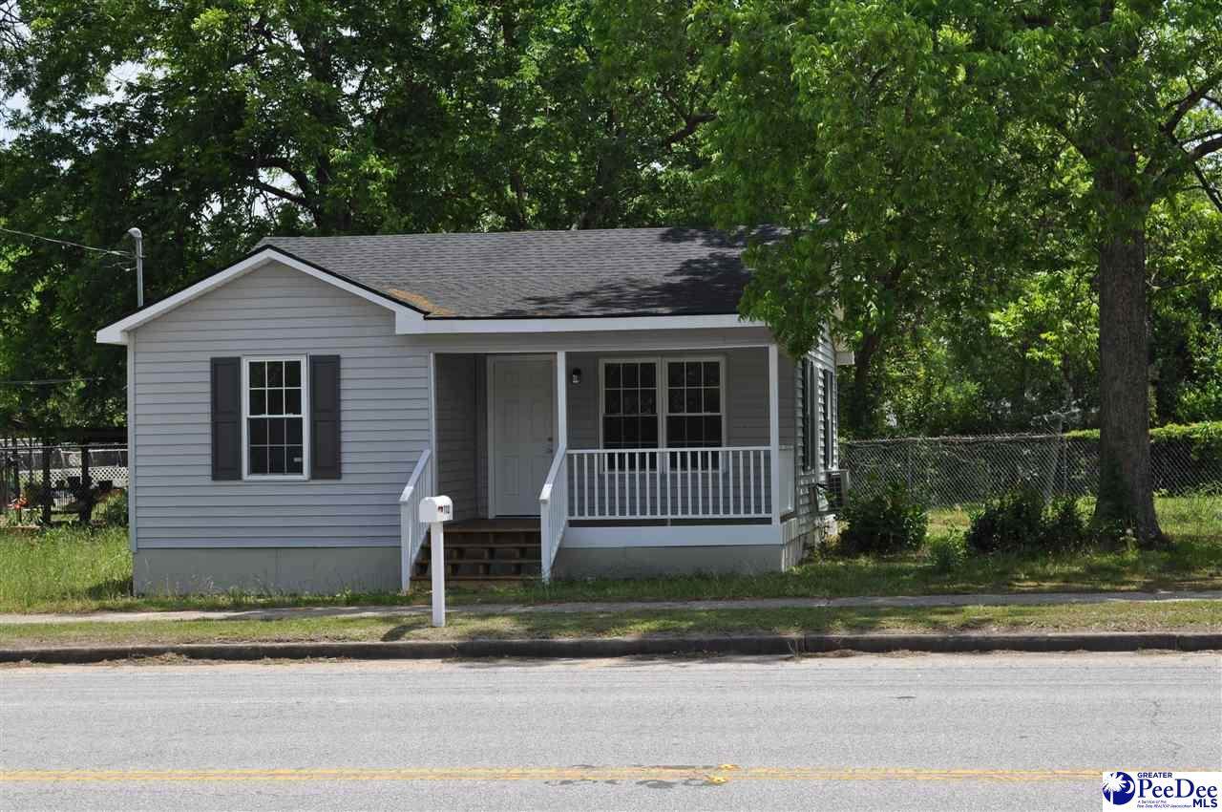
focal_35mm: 63
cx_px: 611
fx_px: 2136
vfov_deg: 21.5
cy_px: 406
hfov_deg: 31.9
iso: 200
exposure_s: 1/320
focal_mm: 42
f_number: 9
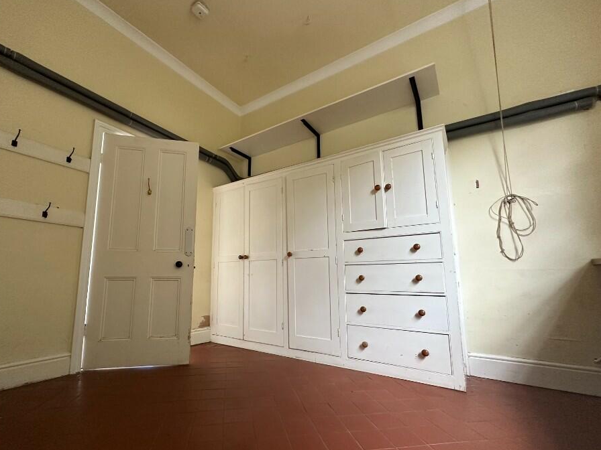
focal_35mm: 16
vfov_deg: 78.0
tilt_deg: +7.4
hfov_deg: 94.2
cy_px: 240
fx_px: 278
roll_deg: -0.3
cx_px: 270
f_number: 2.2
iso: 320
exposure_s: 1/68
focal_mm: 2.22
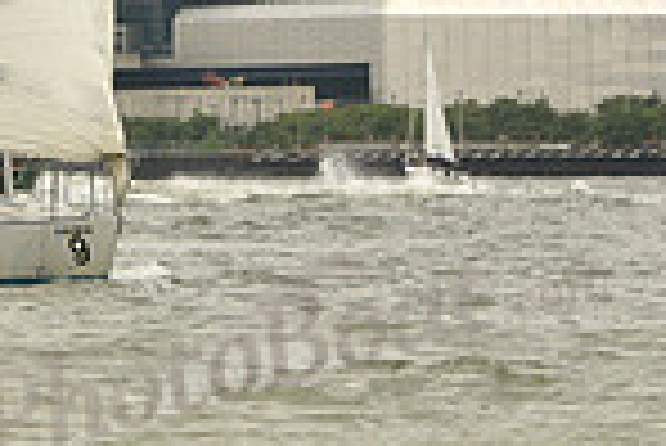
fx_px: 9814
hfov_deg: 3.9
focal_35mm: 530
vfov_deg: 2.6
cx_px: -252
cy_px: -282
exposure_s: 1/1250
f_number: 9
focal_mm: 135
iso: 320
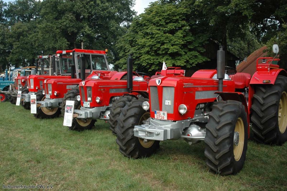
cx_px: 144
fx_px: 299
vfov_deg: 35.4
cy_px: 96
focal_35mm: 38
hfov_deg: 51.3
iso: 400
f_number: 8
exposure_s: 1/250
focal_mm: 25
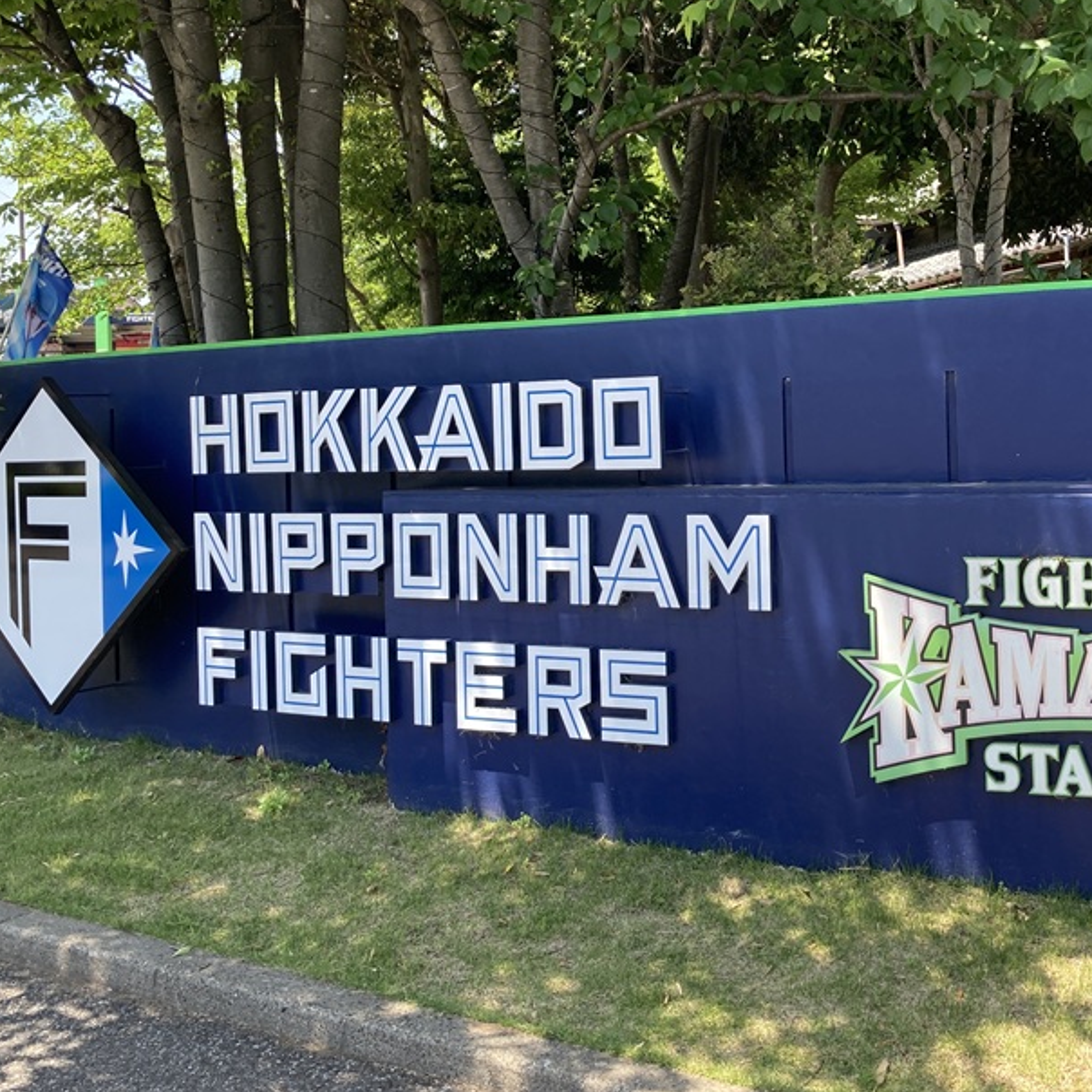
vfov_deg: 40.9
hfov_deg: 40.8
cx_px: 626
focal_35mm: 41
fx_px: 1463
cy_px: 479
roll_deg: +0.4
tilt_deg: +0.2
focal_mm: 3.99
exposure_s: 1/371
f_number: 1.8
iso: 20
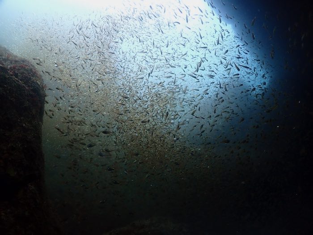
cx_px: 156
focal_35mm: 25
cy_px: 118
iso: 200
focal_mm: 4.5
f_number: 2.8
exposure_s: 1/125
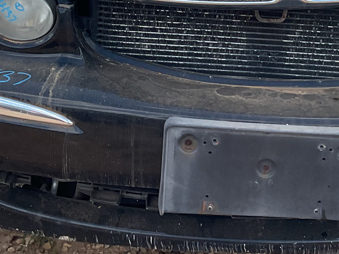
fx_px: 911
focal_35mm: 93
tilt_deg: -16.3
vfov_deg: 15.5
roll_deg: -2.6
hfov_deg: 21.0
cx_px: 235
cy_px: -23
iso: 16
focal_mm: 3
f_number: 1.8
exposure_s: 1/728
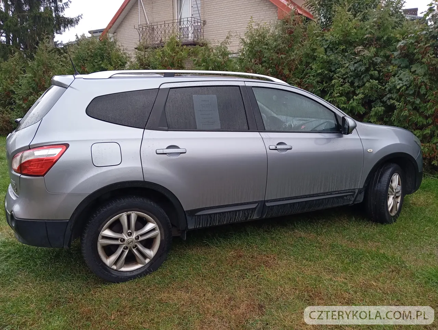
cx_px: 219
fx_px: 355
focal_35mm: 28
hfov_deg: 63.4
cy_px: 165
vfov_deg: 49.9
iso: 488
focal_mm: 4.22
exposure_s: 1/100
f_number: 1.8
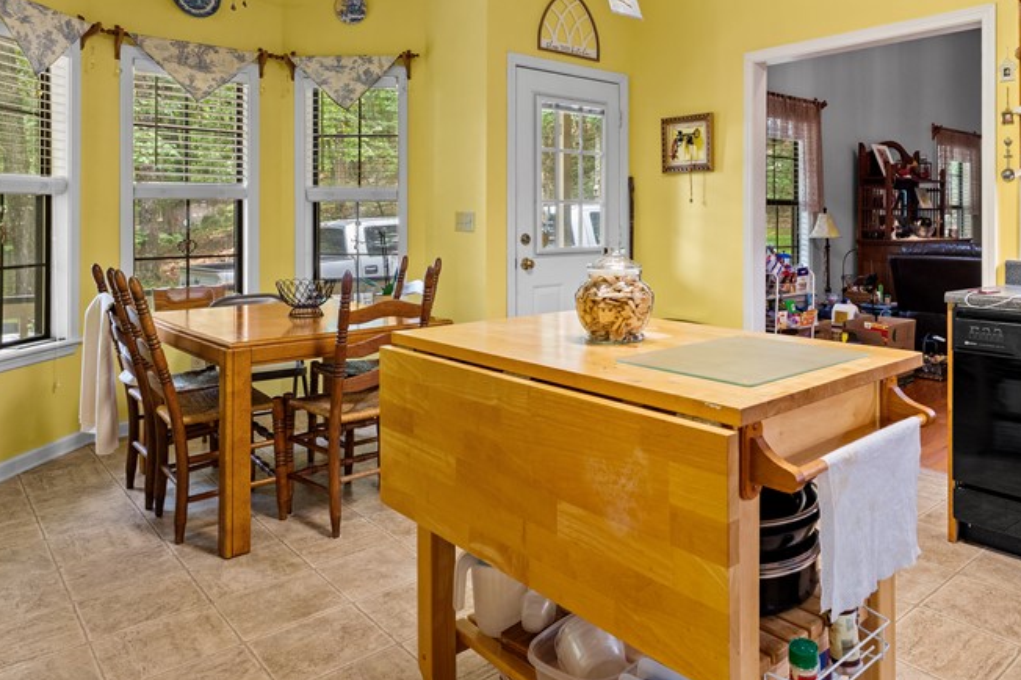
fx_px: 709
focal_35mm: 25
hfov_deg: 70.8
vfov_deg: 50.1
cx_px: 615
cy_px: 213
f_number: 7.1
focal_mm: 10
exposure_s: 1/2.5
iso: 320
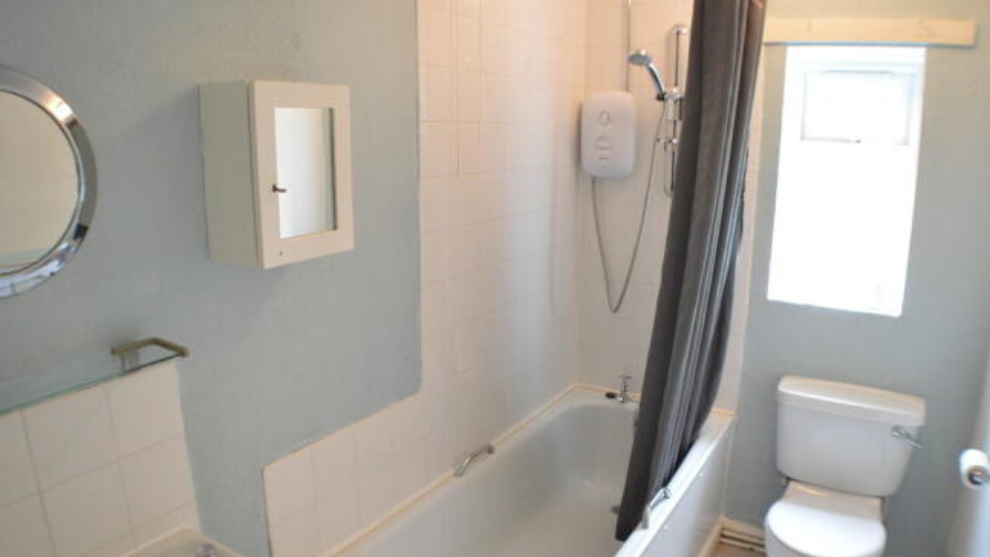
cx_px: 500
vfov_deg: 33.7
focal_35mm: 35
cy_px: 320
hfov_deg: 56.6
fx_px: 919
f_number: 3.8
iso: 1600
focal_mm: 22
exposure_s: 1/40
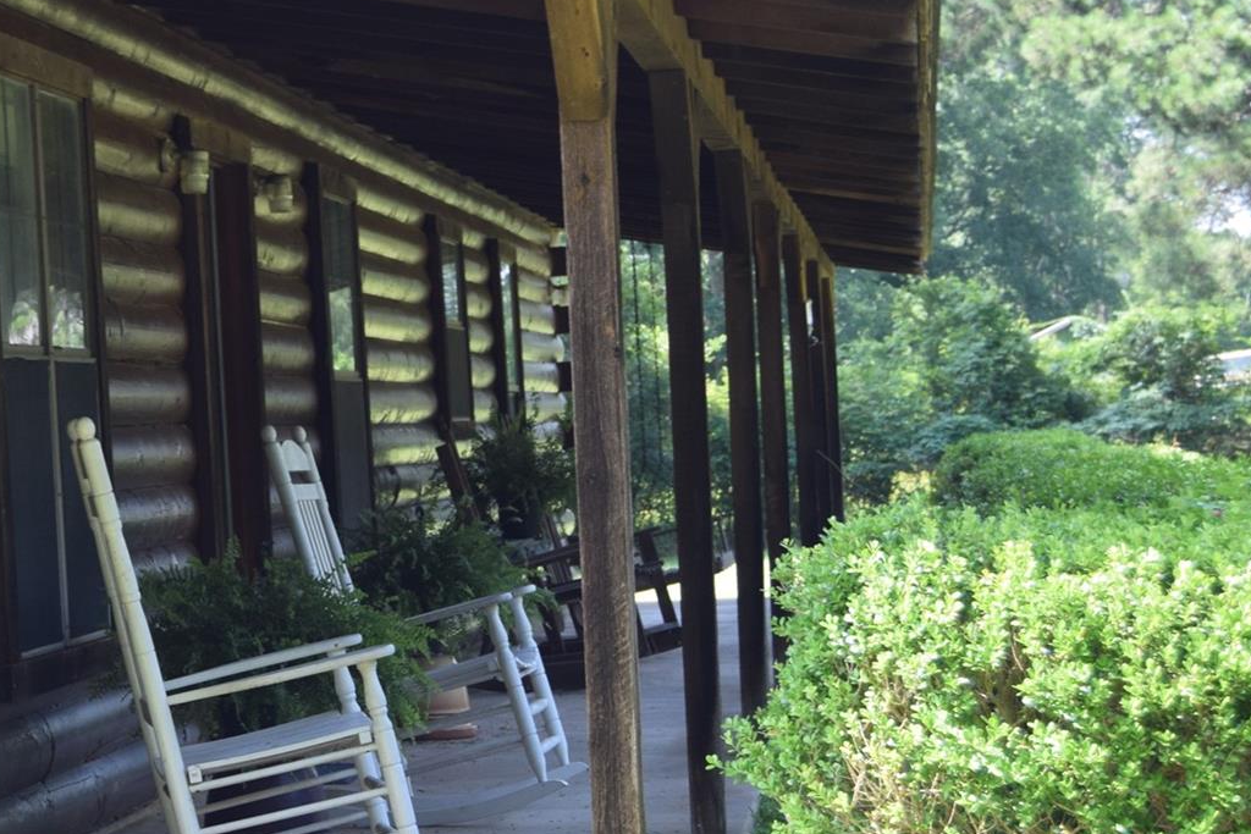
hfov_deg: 17.5
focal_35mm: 114
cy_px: 364
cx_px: 9
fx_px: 3962
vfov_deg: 12.0
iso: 400
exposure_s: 1/160
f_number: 6.3
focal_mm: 38
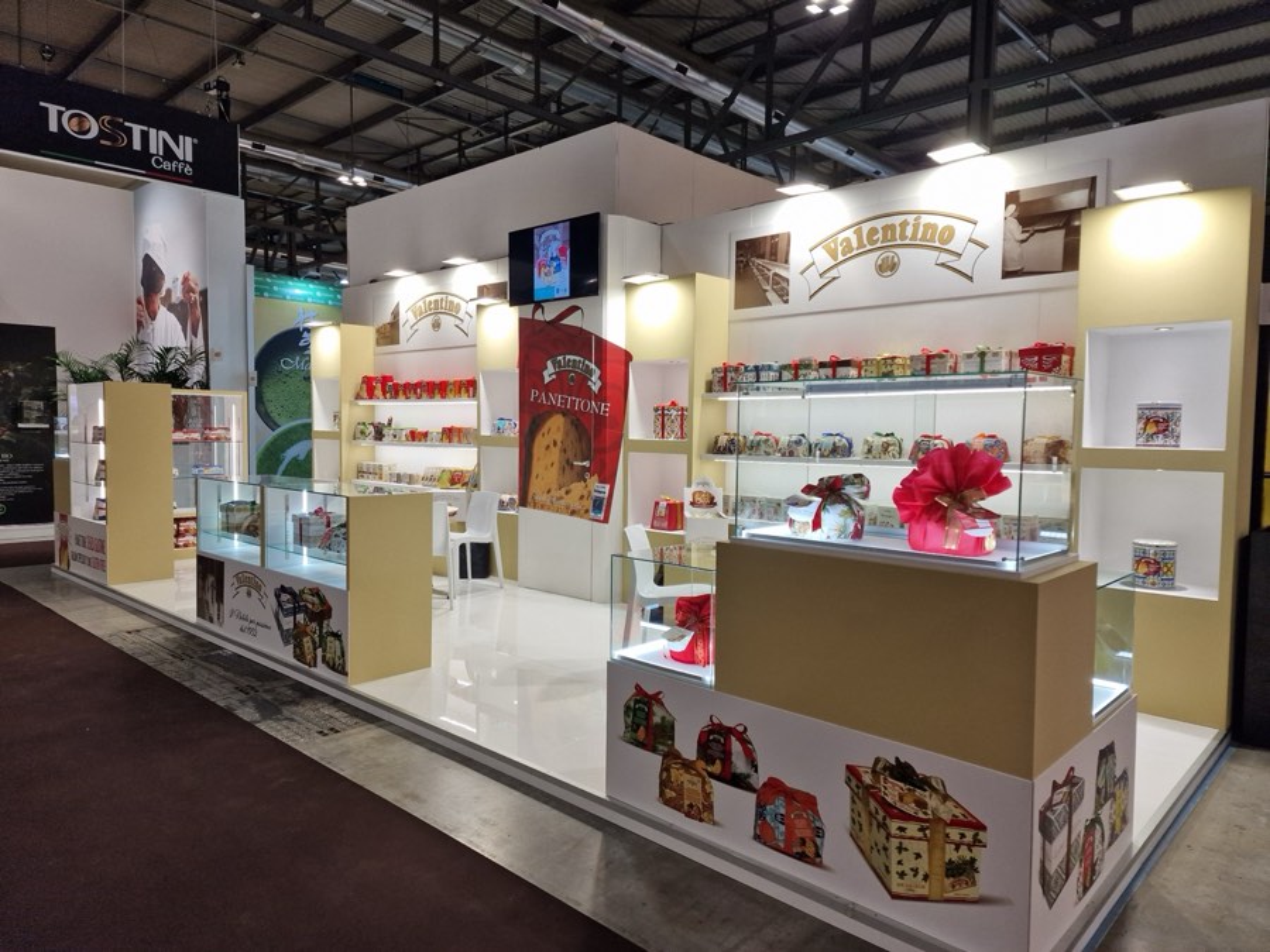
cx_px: 635
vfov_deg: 58.9
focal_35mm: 23
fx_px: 844
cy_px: 476
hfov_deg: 73.9
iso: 50
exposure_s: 1/100
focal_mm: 6.4
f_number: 1.8
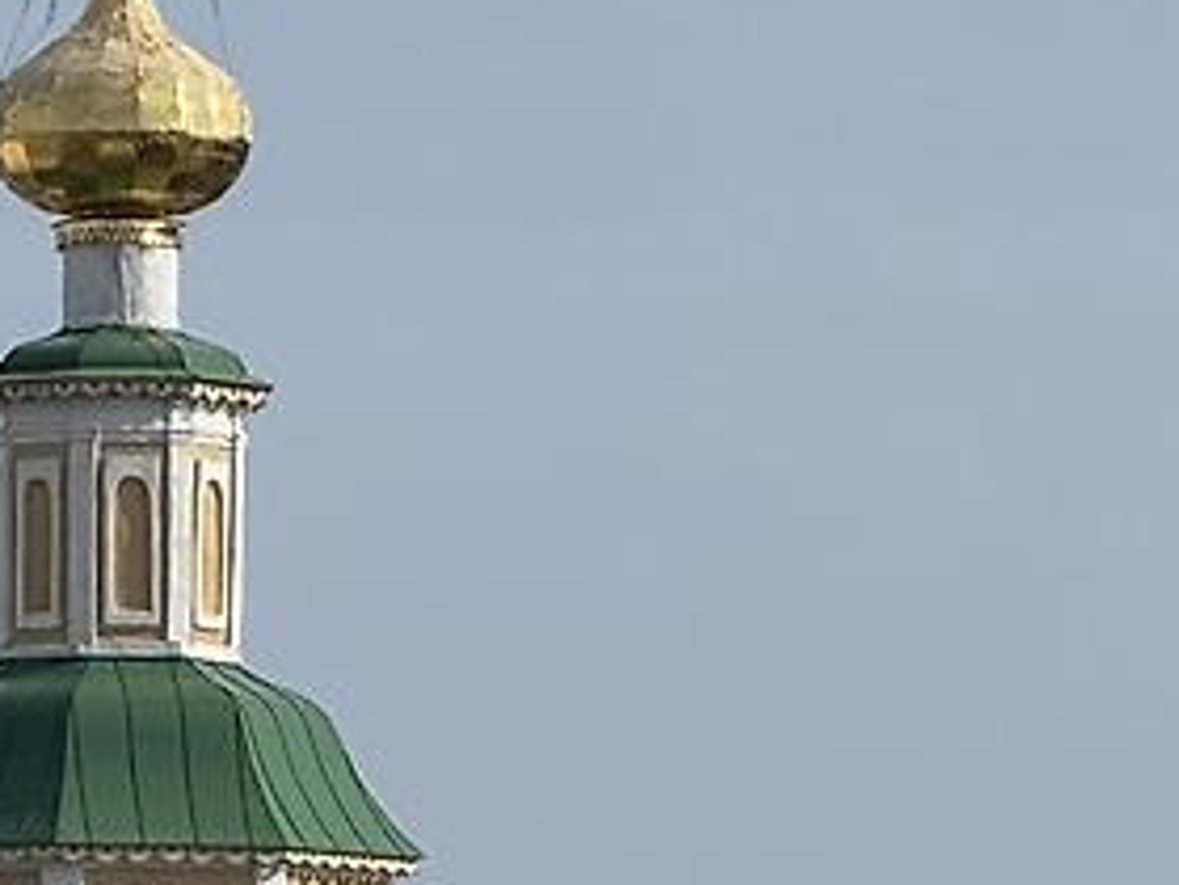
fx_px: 17541
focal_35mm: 515
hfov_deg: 3.8
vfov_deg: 2.9
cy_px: 1096
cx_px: 118
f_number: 2.8
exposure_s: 1/3509
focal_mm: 15.66
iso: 50
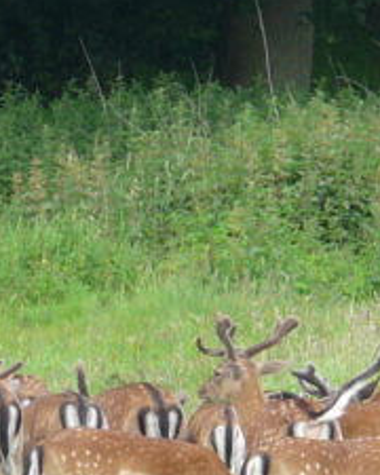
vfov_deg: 1.2
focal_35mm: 1649
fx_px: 23182
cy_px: 439
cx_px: 239
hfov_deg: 0.9
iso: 100
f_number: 4
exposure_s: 1/160
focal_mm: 56.4
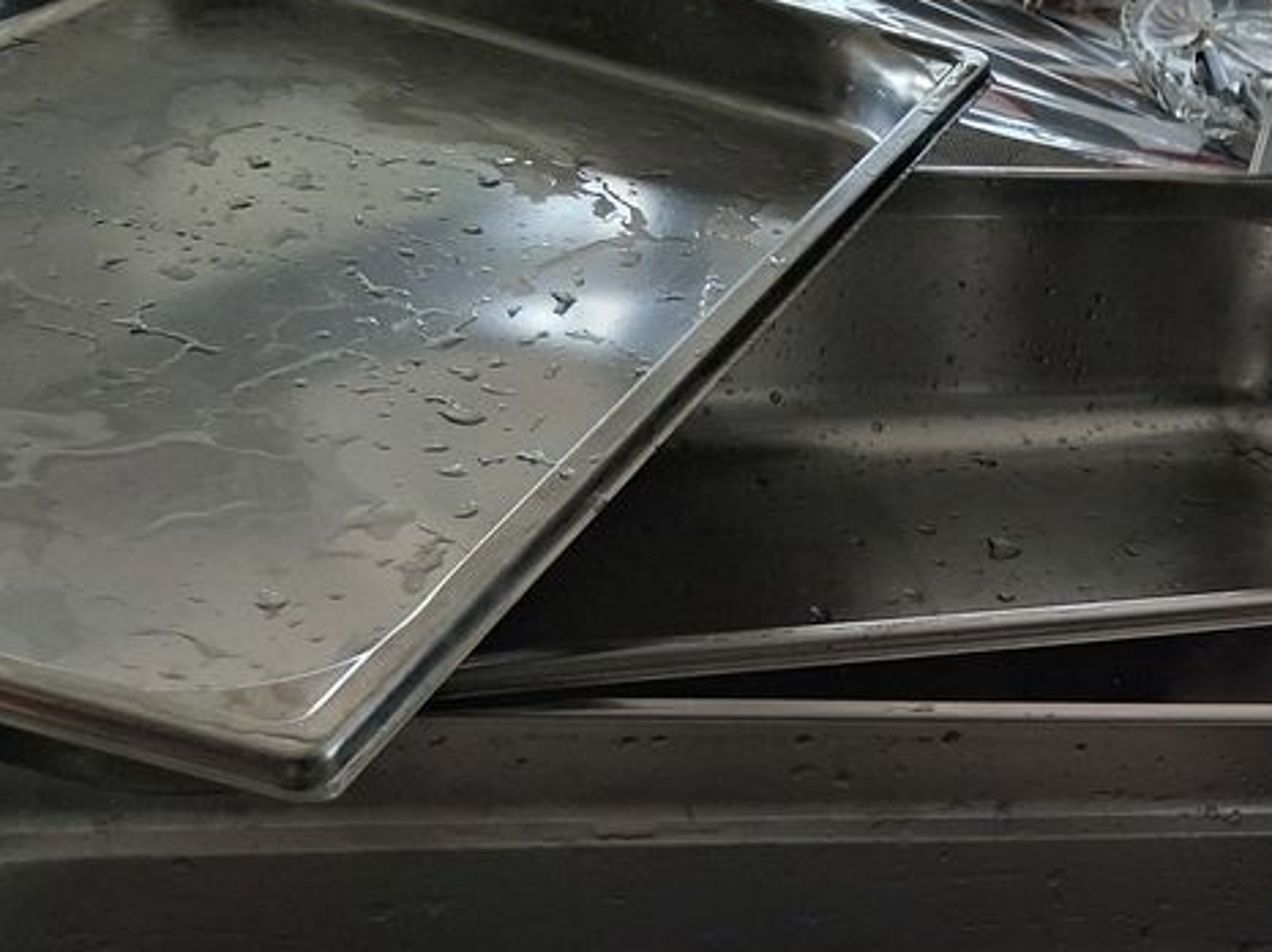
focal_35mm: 58
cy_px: 993
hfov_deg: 31.1
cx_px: 1231
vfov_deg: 23.9
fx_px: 2130
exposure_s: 1/100
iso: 32
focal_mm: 4
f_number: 1.8
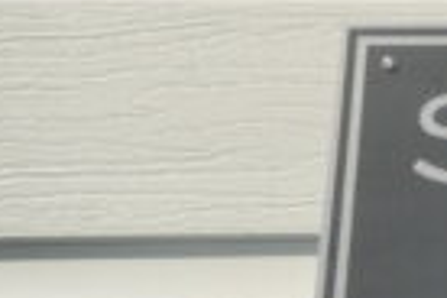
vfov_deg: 11.7
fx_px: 1453
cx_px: 800
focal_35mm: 117
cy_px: 74
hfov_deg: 15.2
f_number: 10
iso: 100
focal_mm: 20
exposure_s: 1/200
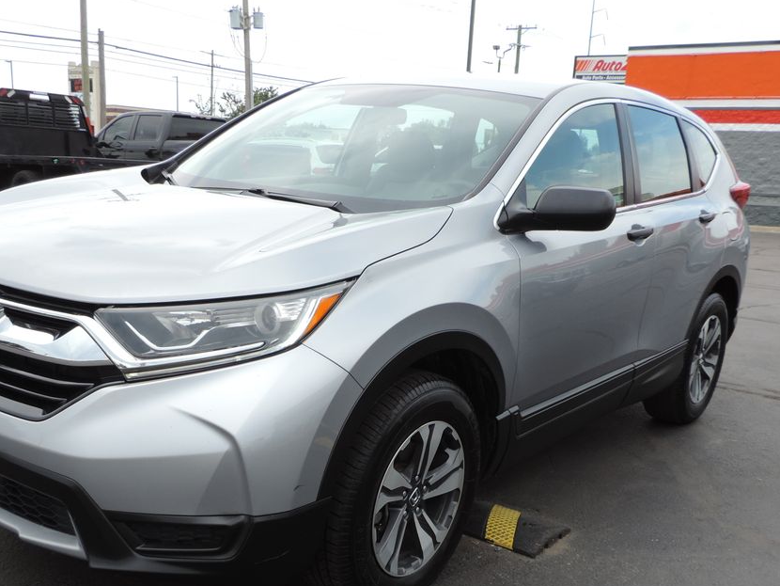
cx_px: 375
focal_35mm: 37
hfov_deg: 50.1
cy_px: 434
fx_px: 834
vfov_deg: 37.8
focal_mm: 4.3
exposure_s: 1/320
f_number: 3
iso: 80
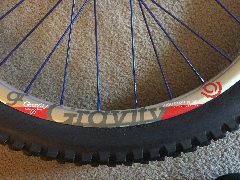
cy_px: 90
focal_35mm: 29
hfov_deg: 61.7
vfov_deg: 48.2
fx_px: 201
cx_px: 120
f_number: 2.2
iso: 500
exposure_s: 1/15
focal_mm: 4.15
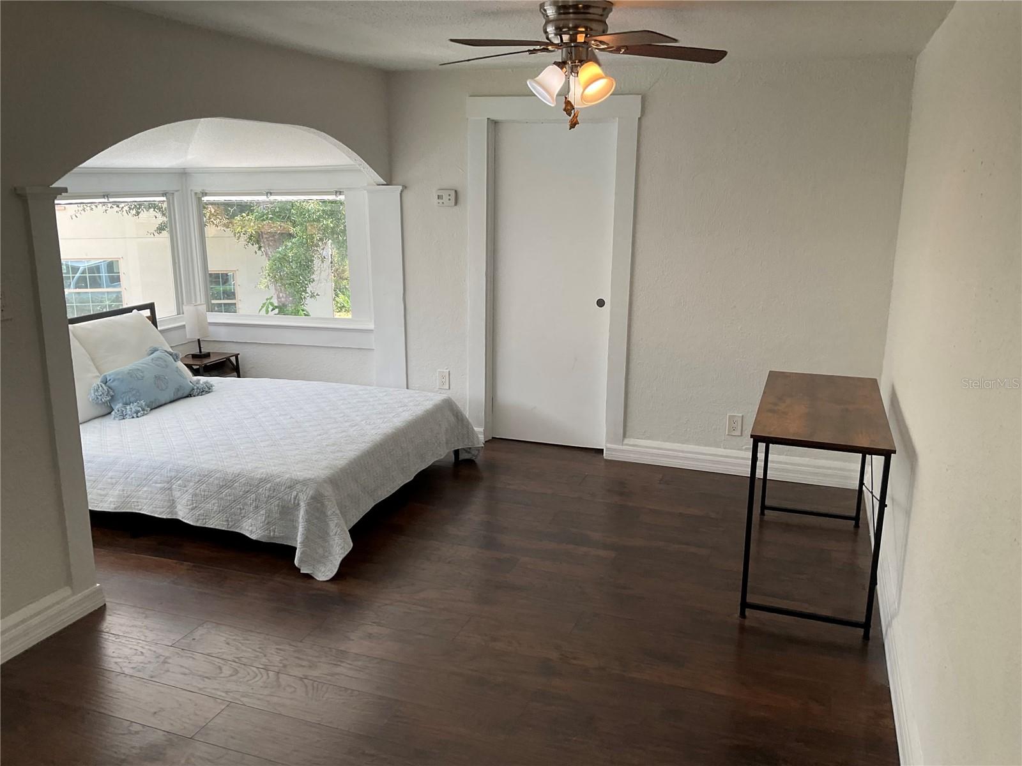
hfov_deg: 61.7
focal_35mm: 29
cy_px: 383
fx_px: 856
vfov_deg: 48.2
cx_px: 511
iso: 25
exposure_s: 1/120
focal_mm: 3
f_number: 1.8
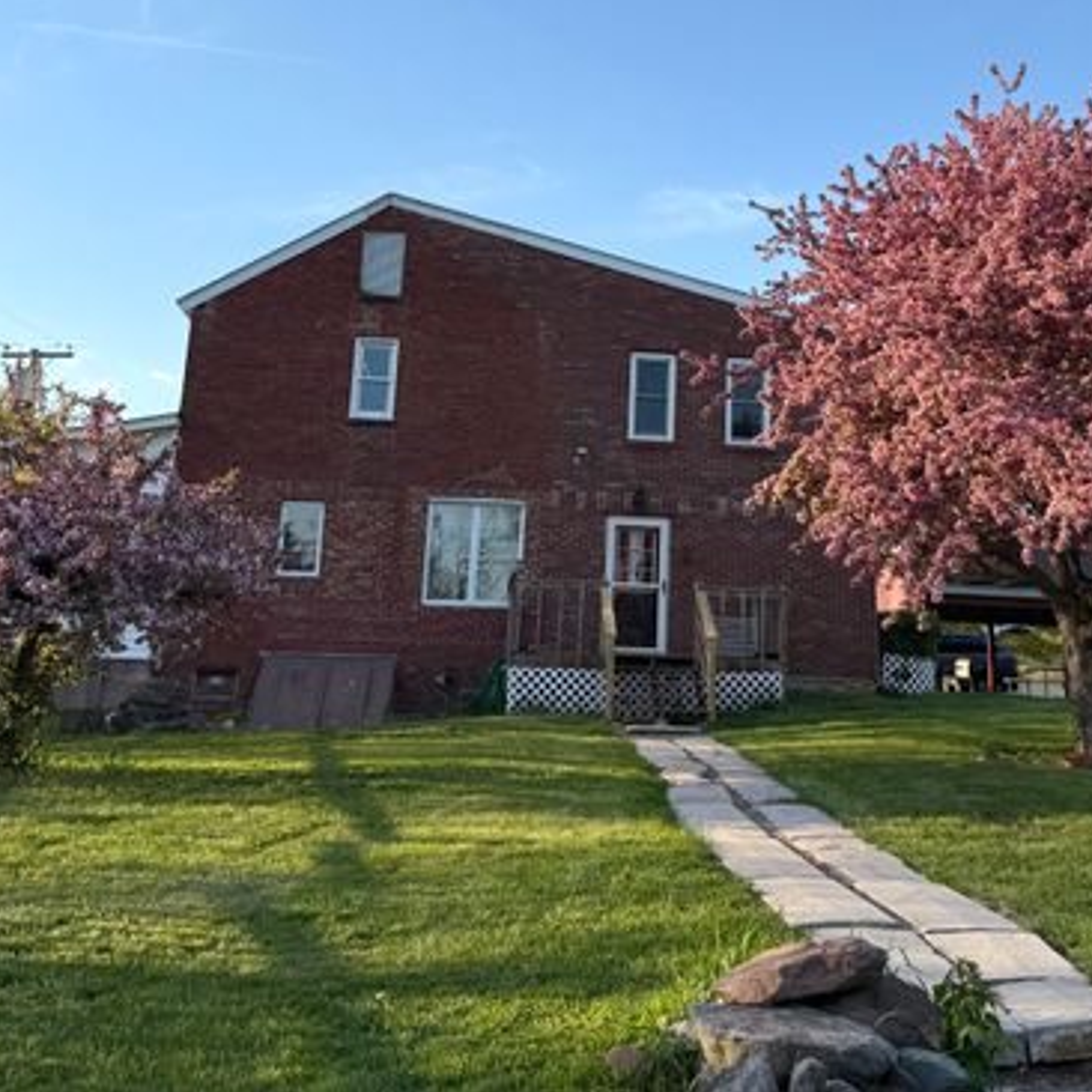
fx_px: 1035
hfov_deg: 55.4
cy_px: 536
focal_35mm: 29
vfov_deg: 55.6
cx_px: 618
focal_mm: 6.76
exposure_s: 1/2370
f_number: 1.78
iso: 80
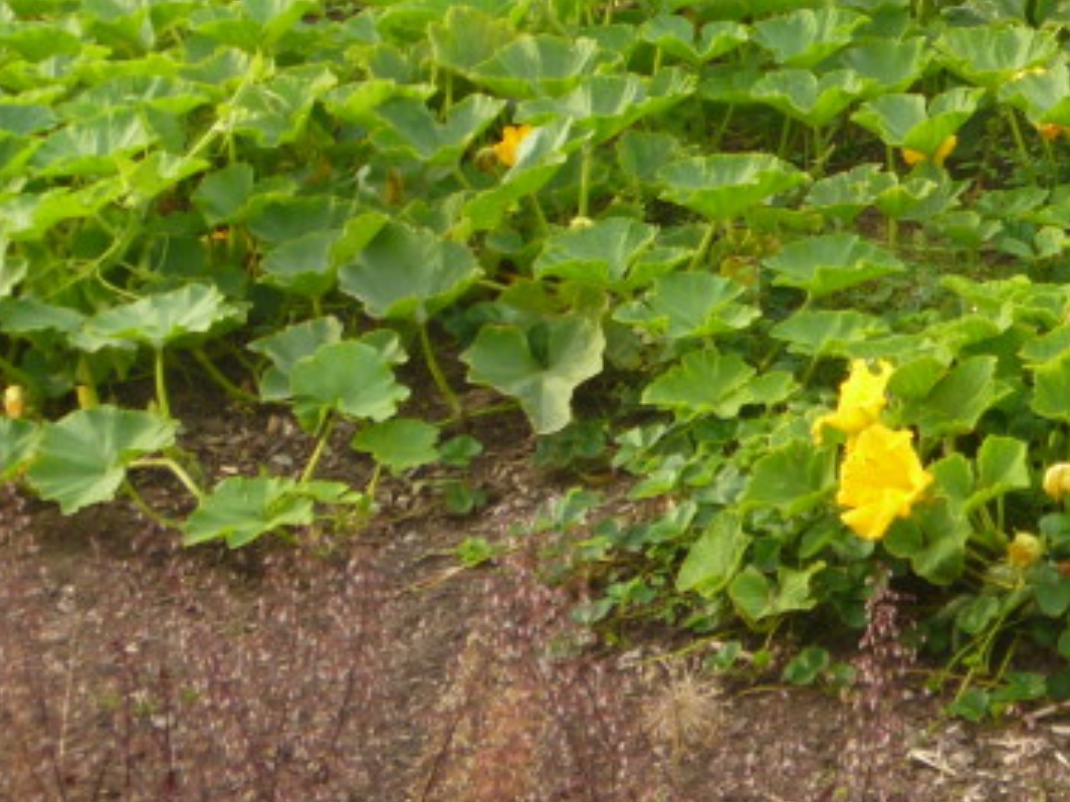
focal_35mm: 101
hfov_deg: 18.0
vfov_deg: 14.5
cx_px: 1459
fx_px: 3121
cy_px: 96
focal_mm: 6.3
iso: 80
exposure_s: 1/80
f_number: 3.5
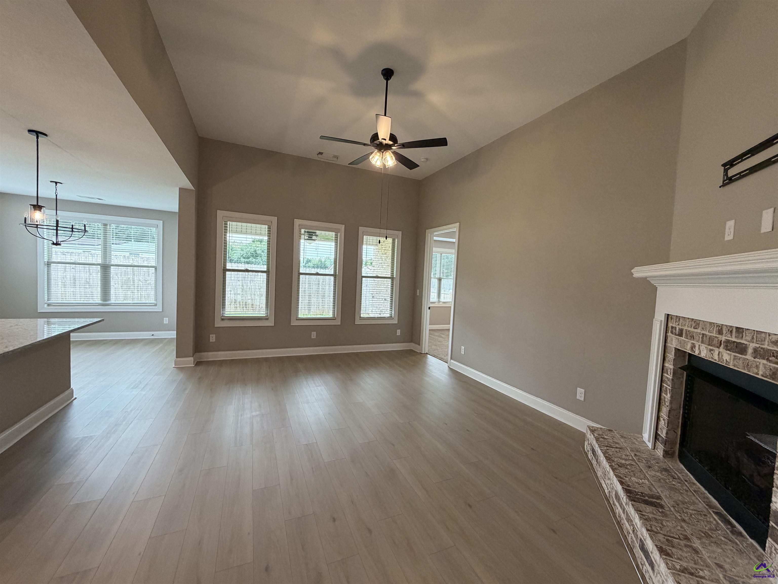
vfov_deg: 85.7
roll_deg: -2.2
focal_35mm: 14
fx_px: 315
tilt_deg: -2.8
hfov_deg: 102.1
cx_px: 389
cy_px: 292
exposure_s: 1/120
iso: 250
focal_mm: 2.22
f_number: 2.2
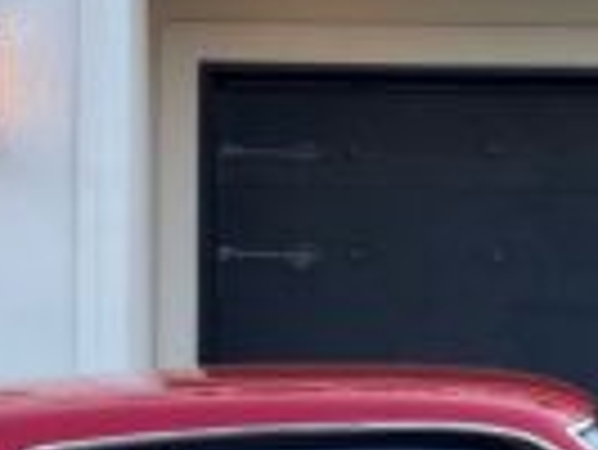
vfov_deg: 9.9
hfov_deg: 13.1
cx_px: 459
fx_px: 2594
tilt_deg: +1.7
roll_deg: -0.4
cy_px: 369
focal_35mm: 150
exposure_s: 1/121
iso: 40
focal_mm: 4.25
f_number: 1.8
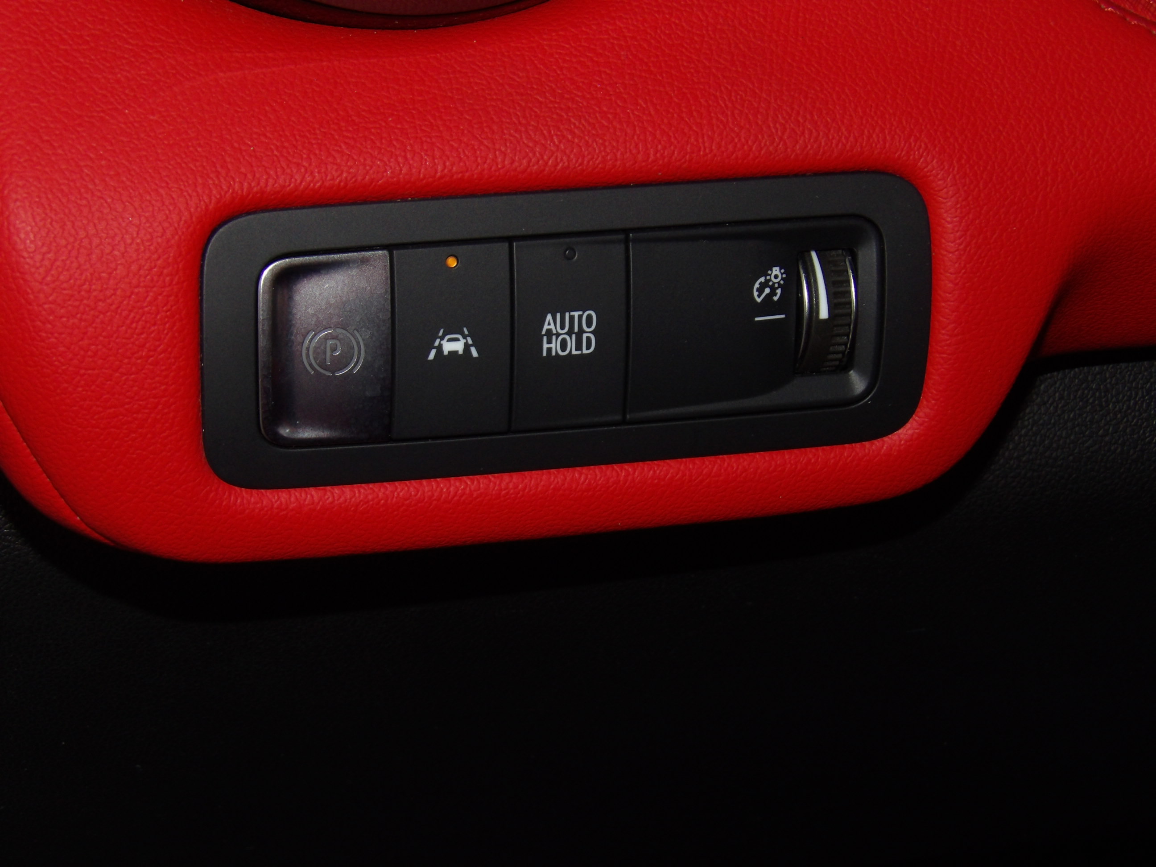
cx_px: 578
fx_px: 3406
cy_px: 434
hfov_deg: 19.3
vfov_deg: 14.5
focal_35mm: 102
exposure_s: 1/66
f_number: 4.2
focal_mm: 18.2
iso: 200
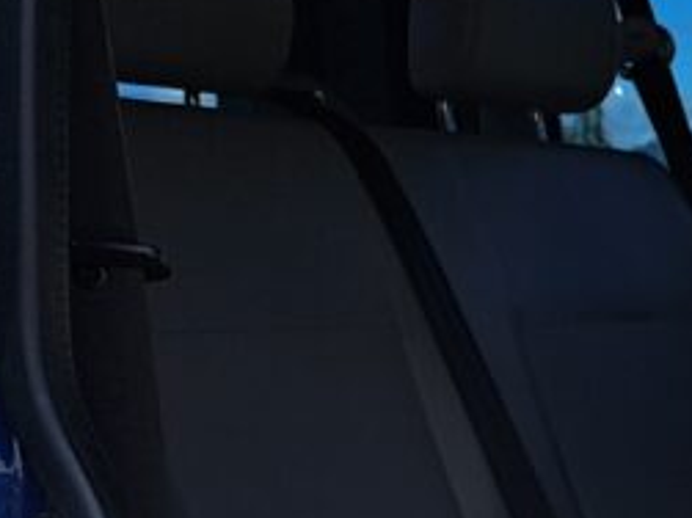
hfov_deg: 16.7
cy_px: 796
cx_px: 1241
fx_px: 1958
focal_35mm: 98
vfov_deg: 14.0
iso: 50
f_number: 1.8
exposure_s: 1/617
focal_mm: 5.23
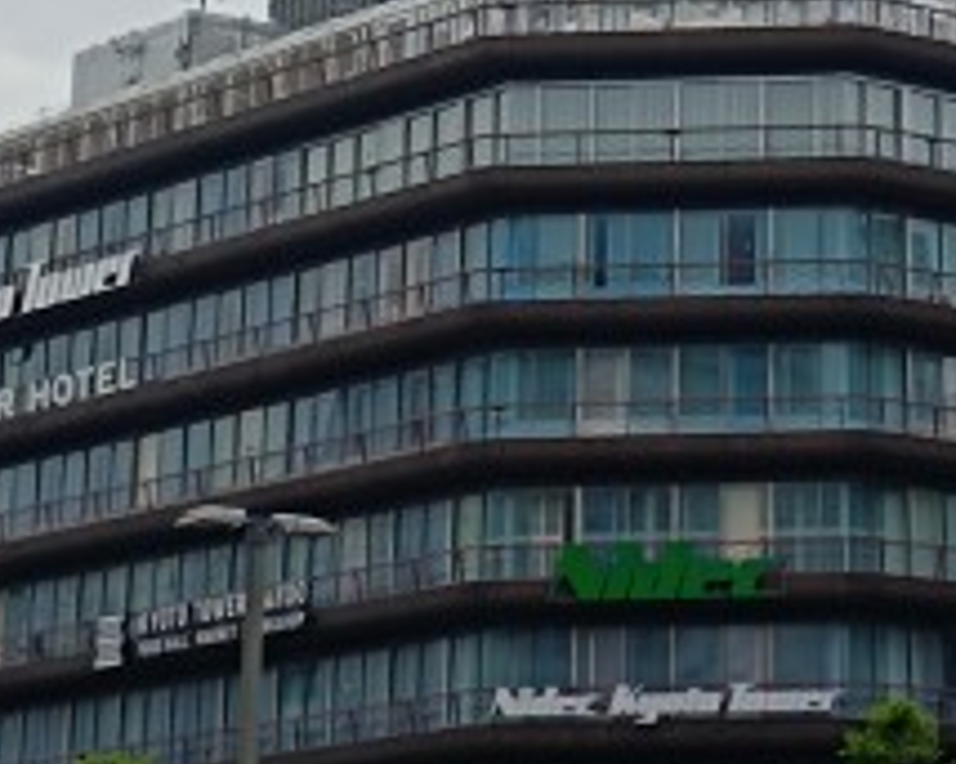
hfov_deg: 22.4
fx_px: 2376
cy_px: -822
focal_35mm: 84
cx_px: 791
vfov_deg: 14.6
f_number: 1.65
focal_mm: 6.14
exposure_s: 1/778
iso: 51
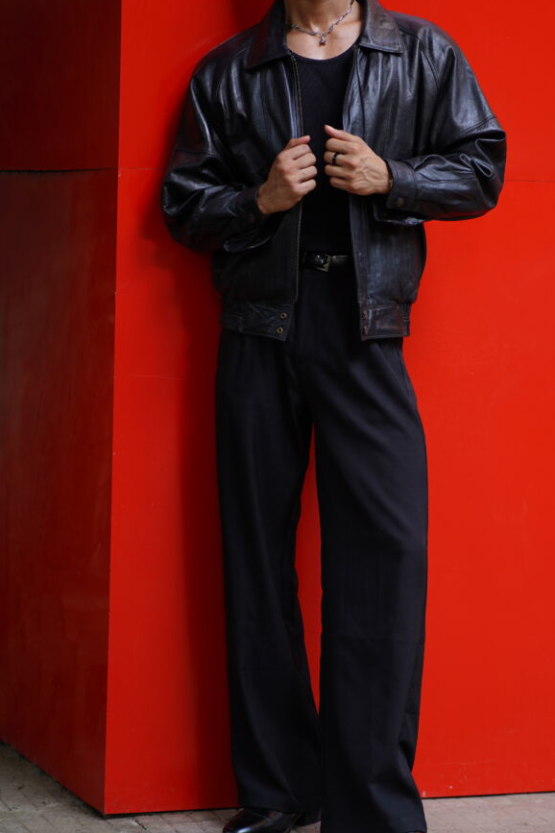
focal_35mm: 113
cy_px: 350
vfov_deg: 18.1
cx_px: 337
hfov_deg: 12.1
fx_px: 2613
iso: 160
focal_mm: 85
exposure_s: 1/160
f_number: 2
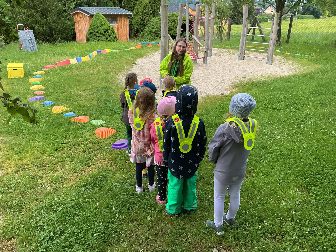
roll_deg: -0.8
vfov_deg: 48.2
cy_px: 126
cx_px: 168
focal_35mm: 29
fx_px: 281
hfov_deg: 61.7
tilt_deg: -23.3
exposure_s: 1/292
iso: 25
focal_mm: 3
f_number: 1.8
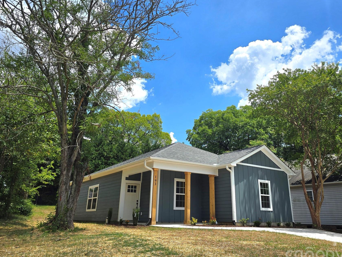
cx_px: 192
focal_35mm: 28
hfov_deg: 63.2
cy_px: 116
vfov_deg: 49.7
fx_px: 277
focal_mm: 6.3
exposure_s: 1/909
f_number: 1.7
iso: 12
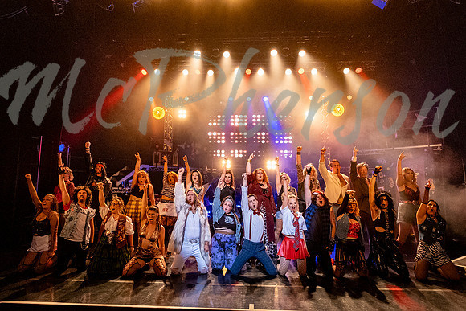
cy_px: 144
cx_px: 227
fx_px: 291
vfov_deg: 56.2
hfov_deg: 77.4
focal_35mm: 22
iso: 2500
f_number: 4
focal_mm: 10
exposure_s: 1/250
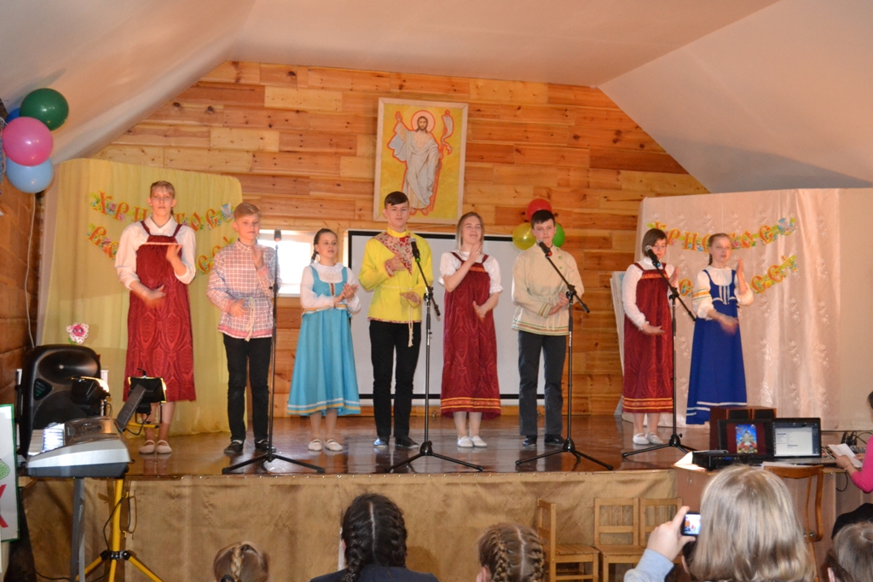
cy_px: 291
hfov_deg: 41.1
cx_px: 436
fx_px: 1164
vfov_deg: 28.1
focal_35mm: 48
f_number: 4.8
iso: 3200
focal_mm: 32
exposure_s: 1/60
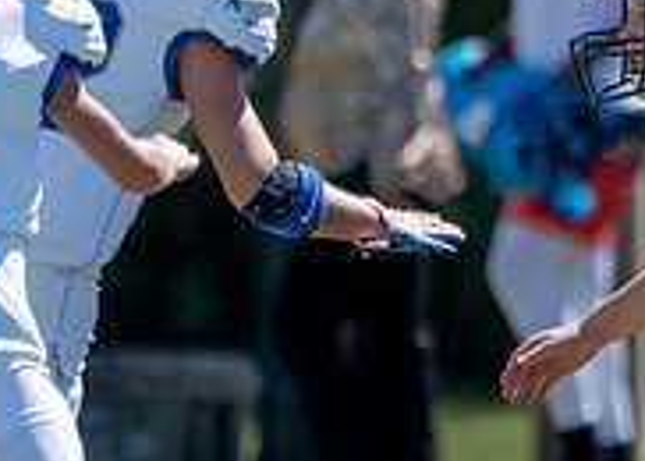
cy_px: 213
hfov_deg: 0.9
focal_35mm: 2323
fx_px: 42554
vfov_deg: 0.6
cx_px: 937
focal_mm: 400
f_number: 5.6
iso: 250
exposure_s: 1/1250
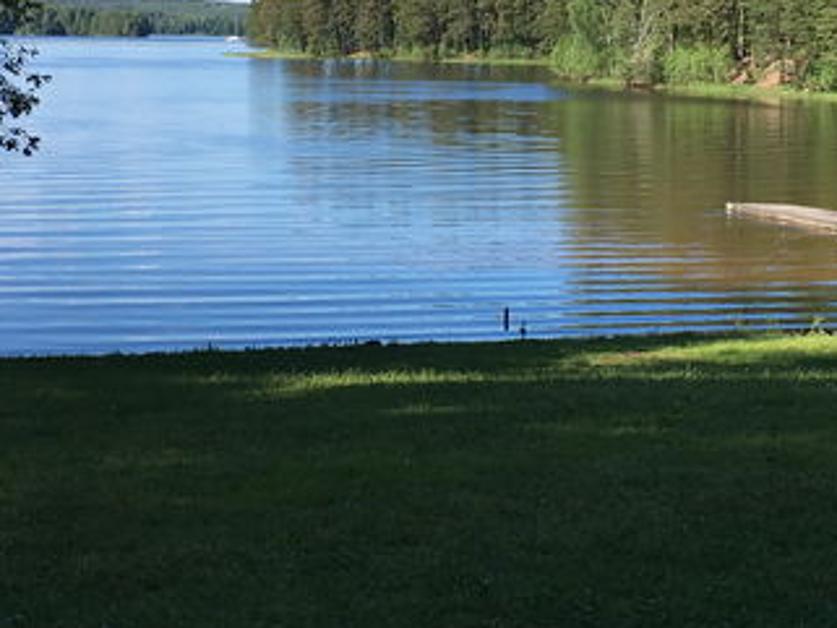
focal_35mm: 77
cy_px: 138
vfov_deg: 19.0
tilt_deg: -2.0
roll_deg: -0.5
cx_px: 502
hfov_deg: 25.3
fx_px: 1863
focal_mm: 4.15
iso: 25
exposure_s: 1/864
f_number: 2.2
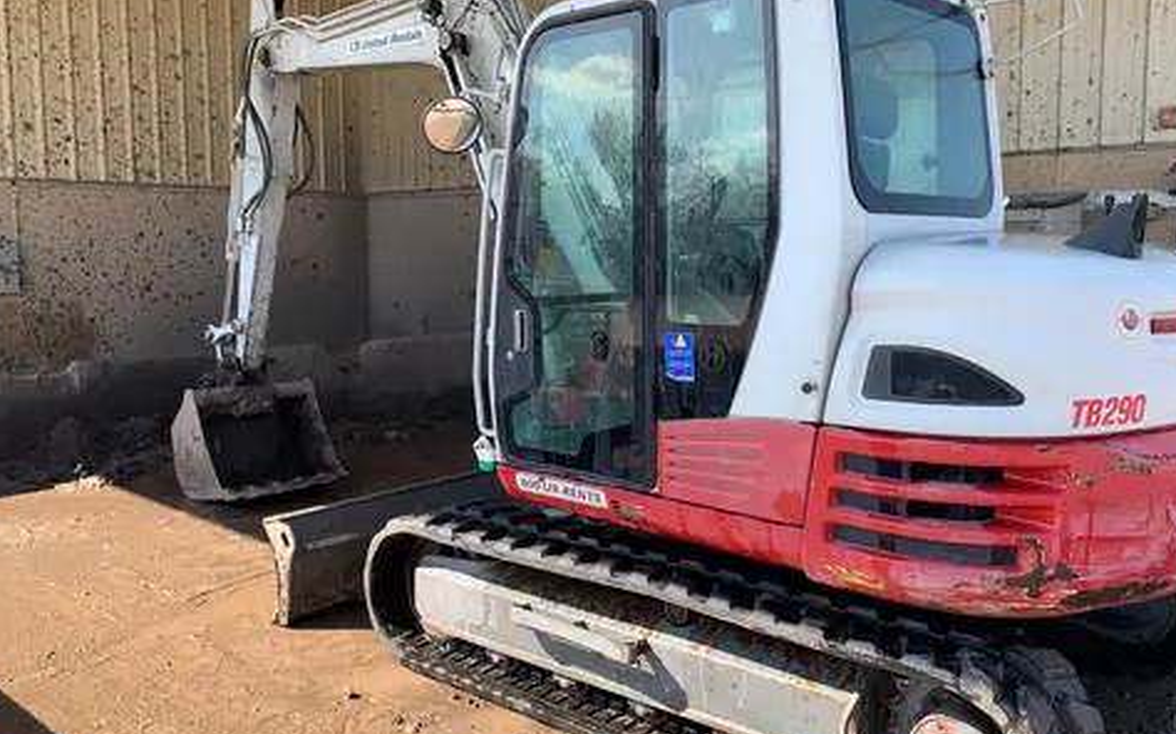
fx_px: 1025
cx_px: 657
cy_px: 331
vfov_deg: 39.4
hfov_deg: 59.5
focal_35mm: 32
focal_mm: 4.25
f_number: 1.8
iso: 25
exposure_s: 1/529
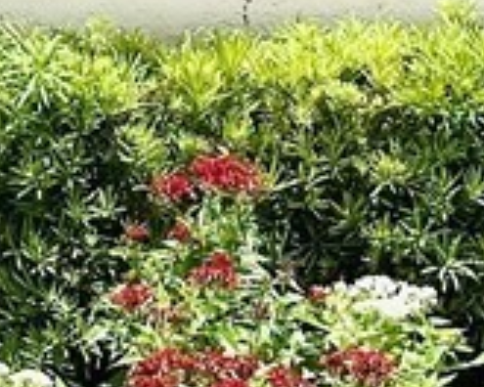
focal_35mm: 291
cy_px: -630
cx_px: 217
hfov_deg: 6.6
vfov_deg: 5.1
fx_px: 4168
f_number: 1.78
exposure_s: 1/2358
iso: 64
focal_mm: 6.86
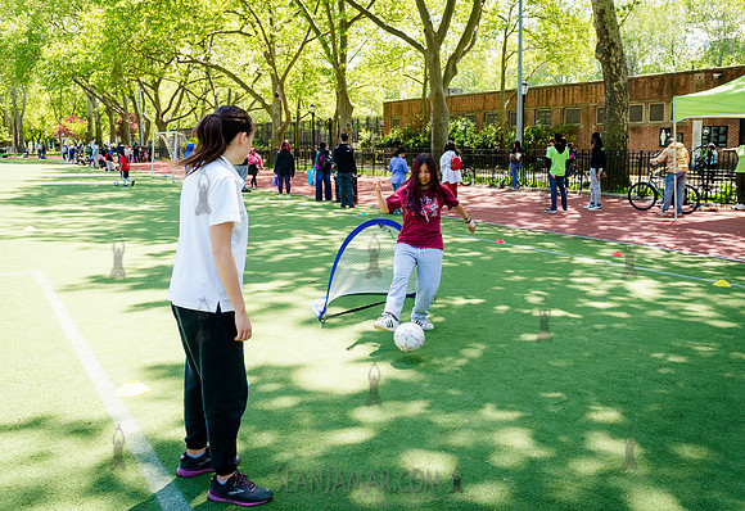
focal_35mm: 33
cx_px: 420
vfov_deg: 40.6
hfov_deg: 56.5
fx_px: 690
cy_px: 231
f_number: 3.5
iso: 200
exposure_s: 1/250
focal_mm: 26
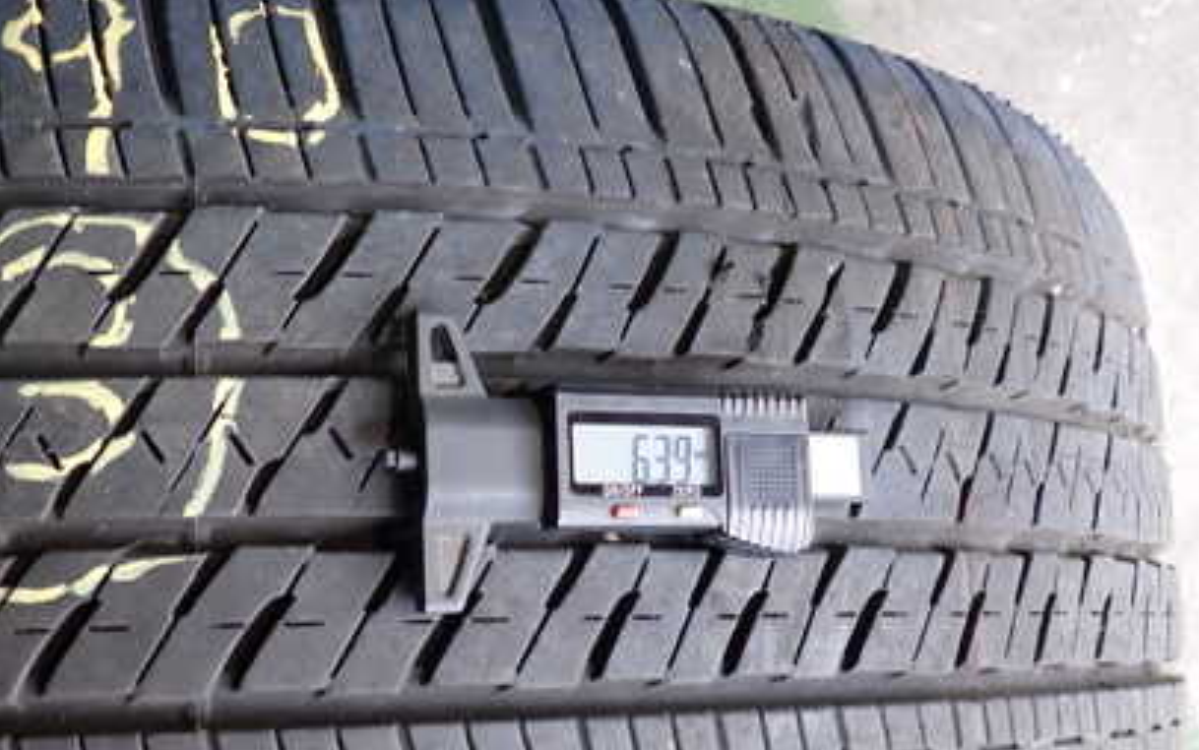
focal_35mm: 47
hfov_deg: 42.1
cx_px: 408
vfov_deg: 27.4
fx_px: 1536
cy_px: 425
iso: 200
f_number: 2.3
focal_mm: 5.4
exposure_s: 1/50
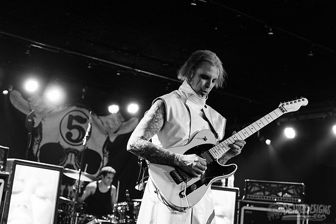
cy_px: 112
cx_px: 168
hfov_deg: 39.6
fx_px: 467
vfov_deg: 27.0
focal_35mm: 50
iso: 2000
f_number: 3.5
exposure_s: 1/160
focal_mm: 50
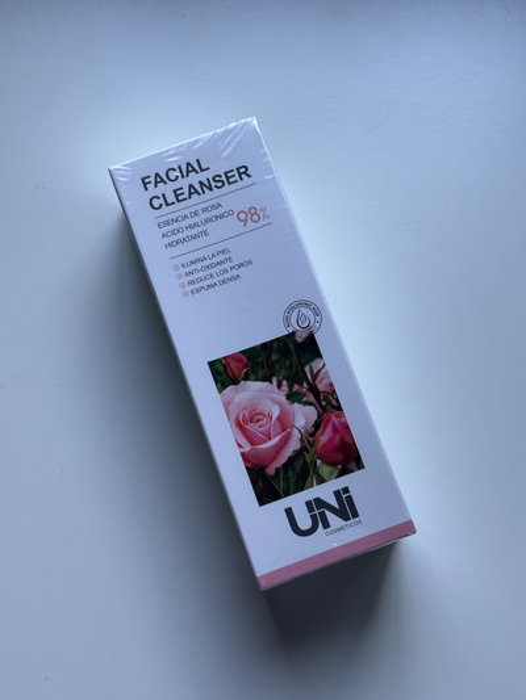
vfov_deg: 39.6
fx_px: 972
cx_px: 263
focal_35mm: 48
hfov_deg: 30.3
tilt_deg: -76.2
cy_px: 350
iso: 64
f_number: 1.78
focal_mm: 6.86
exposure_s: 1/158
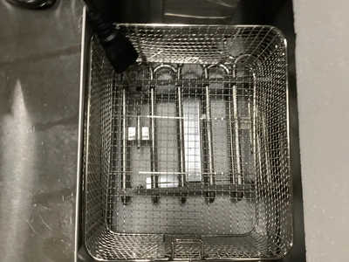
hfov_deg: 58.4
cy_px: 131
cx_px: 174
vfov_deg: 45.4
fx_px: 313
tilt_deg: -81.6
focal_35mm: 31
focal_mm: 3.3
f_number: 2.4
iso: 320
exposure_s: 1/40
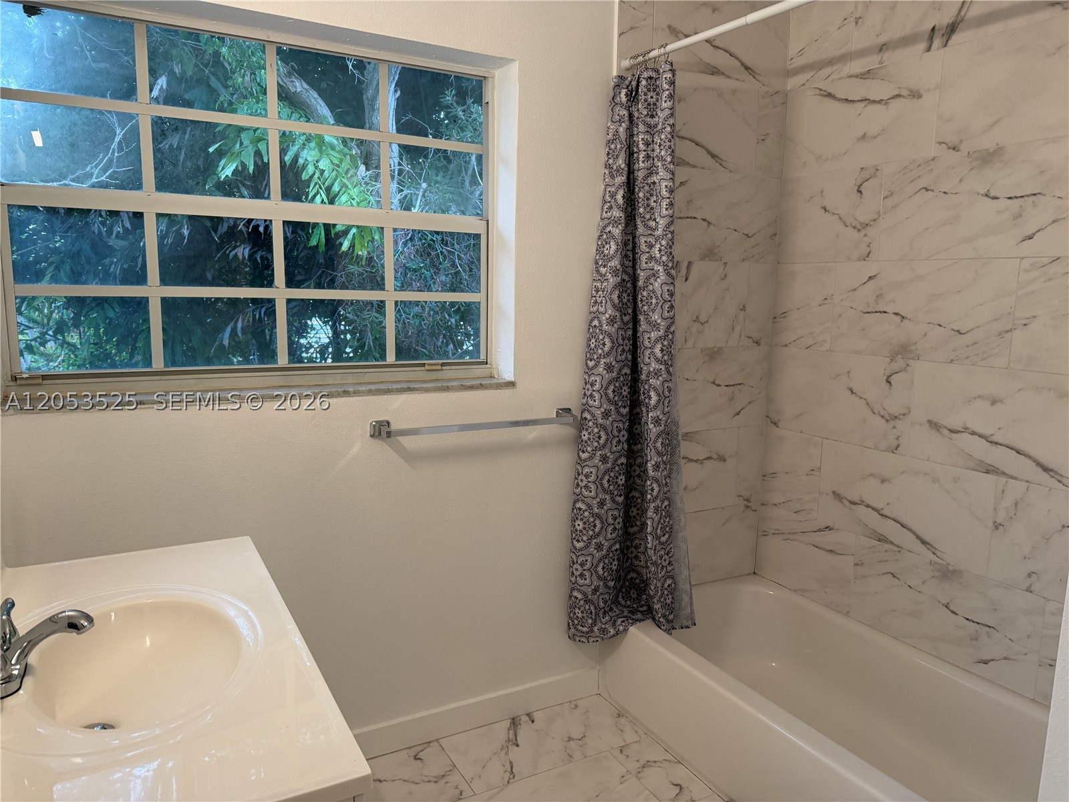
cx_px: 534
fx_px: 741
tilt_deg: -8.2
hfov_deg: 71.6
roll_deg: -0.4
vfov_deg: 56.8
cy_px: 401
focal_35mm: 24
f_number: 1.78
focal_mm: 6.76
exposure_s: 1/120
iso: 200
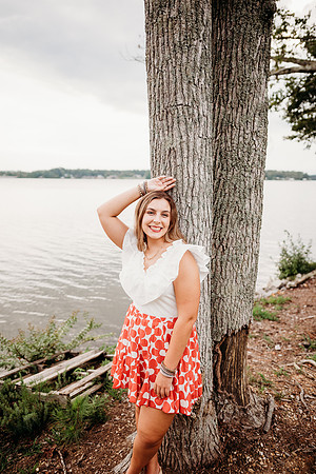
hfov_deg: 53.1
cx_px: 158
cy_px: 237
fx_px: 316
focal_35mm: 24
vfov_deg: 73.7
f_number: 2.2
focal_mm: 24
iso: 200
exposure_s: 1/500
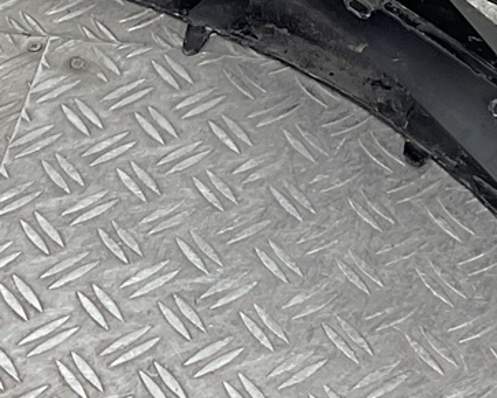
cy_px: -298
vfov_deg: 9.4
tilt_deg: -35.0
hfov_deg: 12.3
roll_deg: +2.0
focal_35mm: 157
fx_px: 2311
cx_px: 267
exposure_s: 1/100
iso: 20
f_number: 1.8
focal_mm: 3
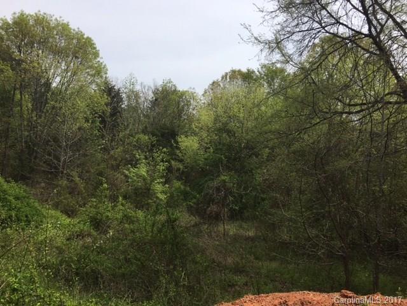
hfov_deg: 61.7
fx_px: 341
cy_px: 153
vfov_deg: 48.2
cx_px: 204
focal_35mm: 29
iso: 25
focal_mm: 4.15
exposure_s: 1/1789
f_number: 2.2
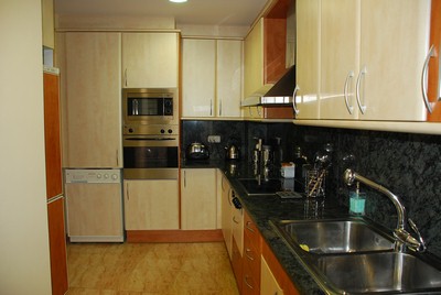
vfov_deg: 43.7
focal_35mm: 30
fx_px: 368
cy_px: 148
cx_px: 220
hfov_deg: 61.9
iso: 400
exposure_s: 1/60
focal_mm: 20
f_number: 4
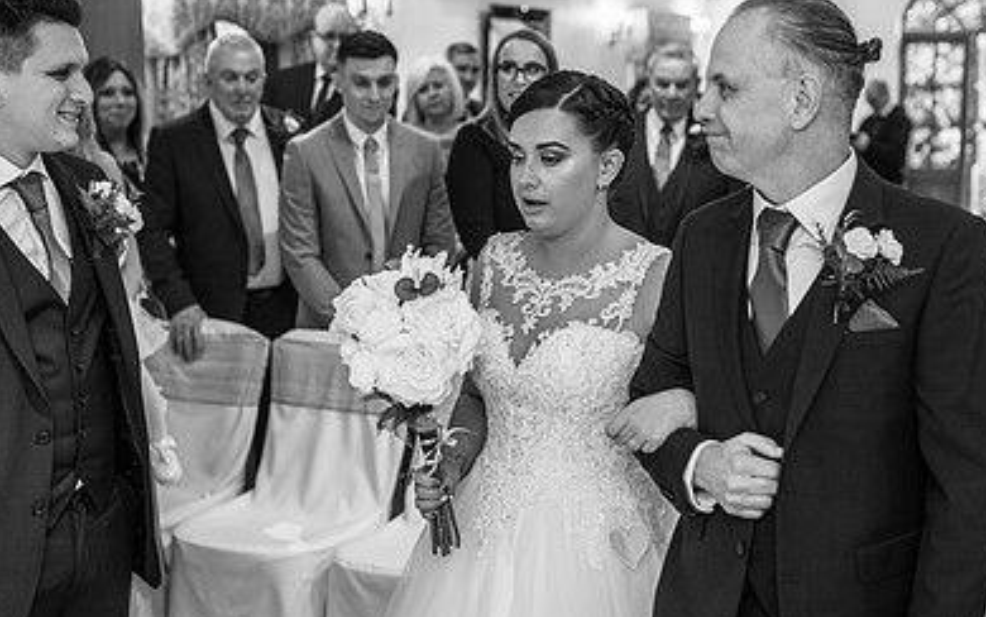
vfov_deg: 24.4
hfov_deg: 38.2
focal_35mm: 53
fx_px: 1425
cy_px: 317
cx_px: 521
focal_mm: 35
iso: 320
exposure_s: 1/160
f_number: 2.5
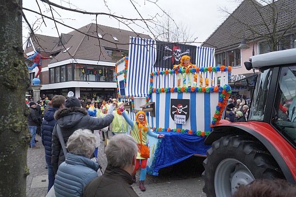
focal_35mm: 30
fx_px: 247
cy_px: 98
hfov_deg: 61.9
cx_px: 148
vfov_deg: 43.6
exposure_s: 1/640
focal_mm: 20
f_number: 8
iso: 3200
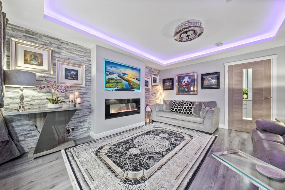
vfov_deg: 90.1
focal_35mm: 12
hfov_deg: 112.6
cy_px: 95
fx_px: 95
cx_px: 142
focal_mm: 12
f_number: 8
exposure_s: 1/3
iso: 2500
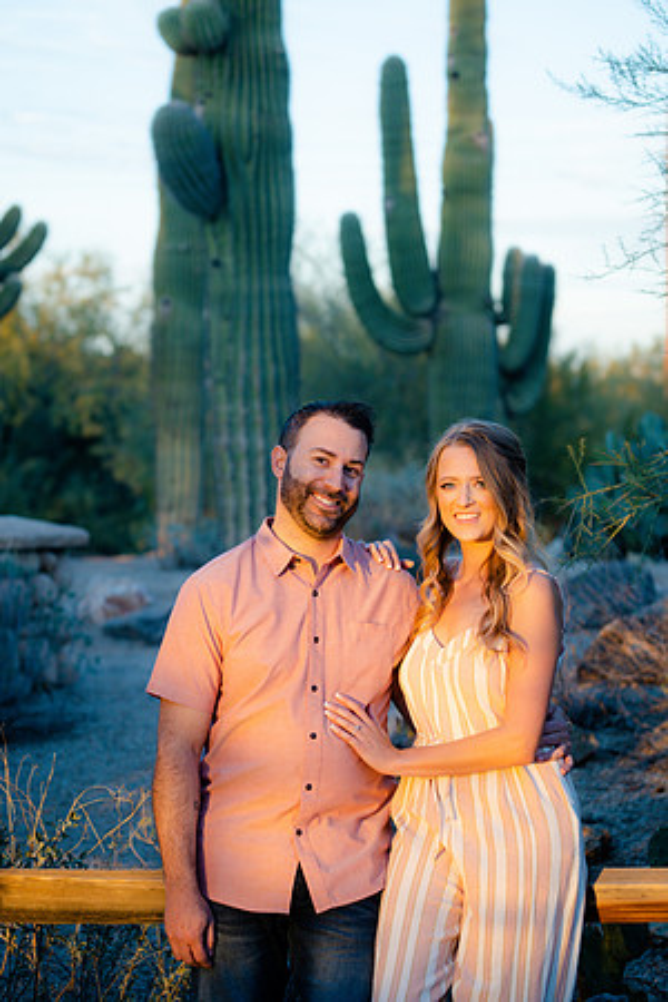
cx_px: 334
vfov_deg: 21.2
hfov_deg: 14.3
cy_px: 501
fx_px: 2672
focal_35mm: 96
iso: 320
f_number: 4
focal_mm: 96
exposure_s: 1/250
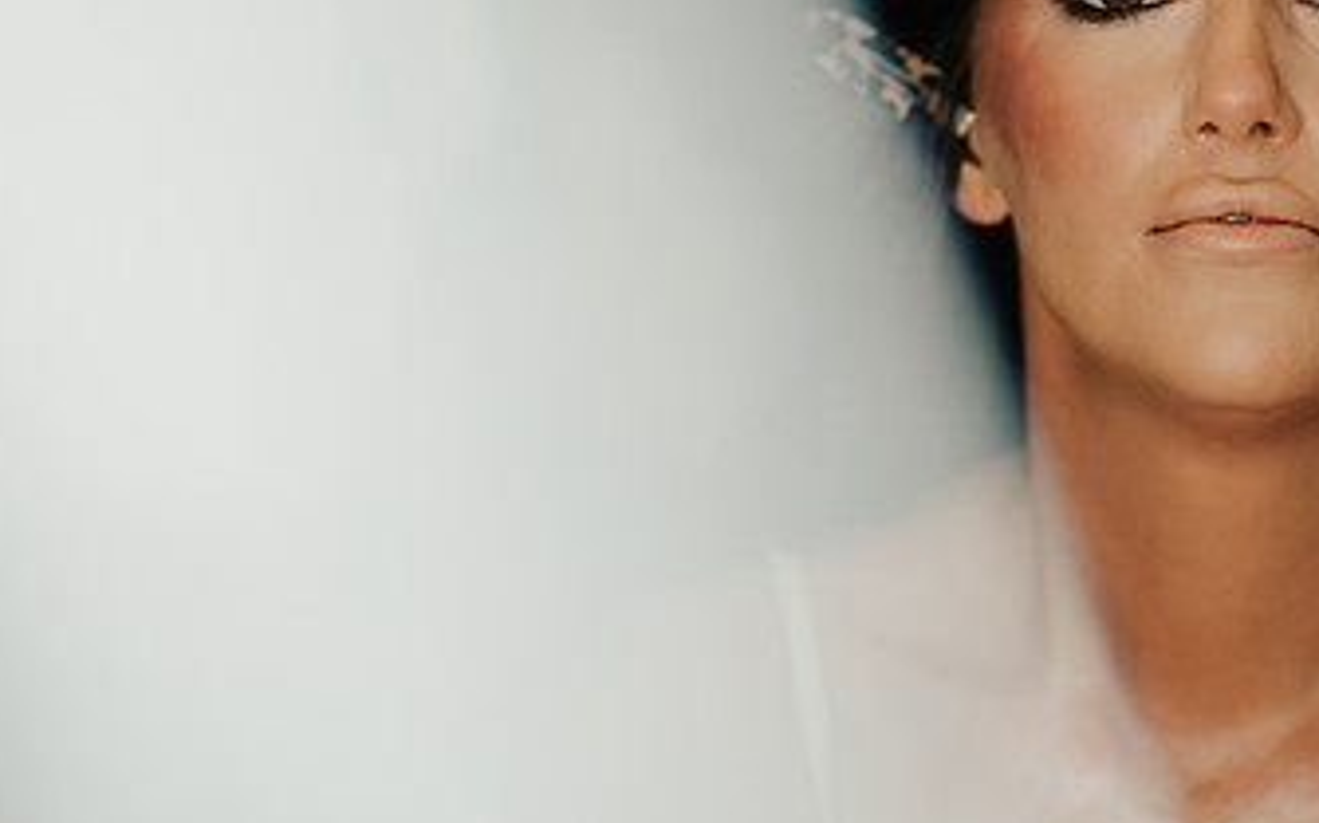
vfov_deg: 8.7
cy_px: 128
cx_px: 799
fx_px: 5389
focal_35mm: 150
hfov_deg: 13.9
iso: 400
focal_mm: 85
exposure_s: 1/200
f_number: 2
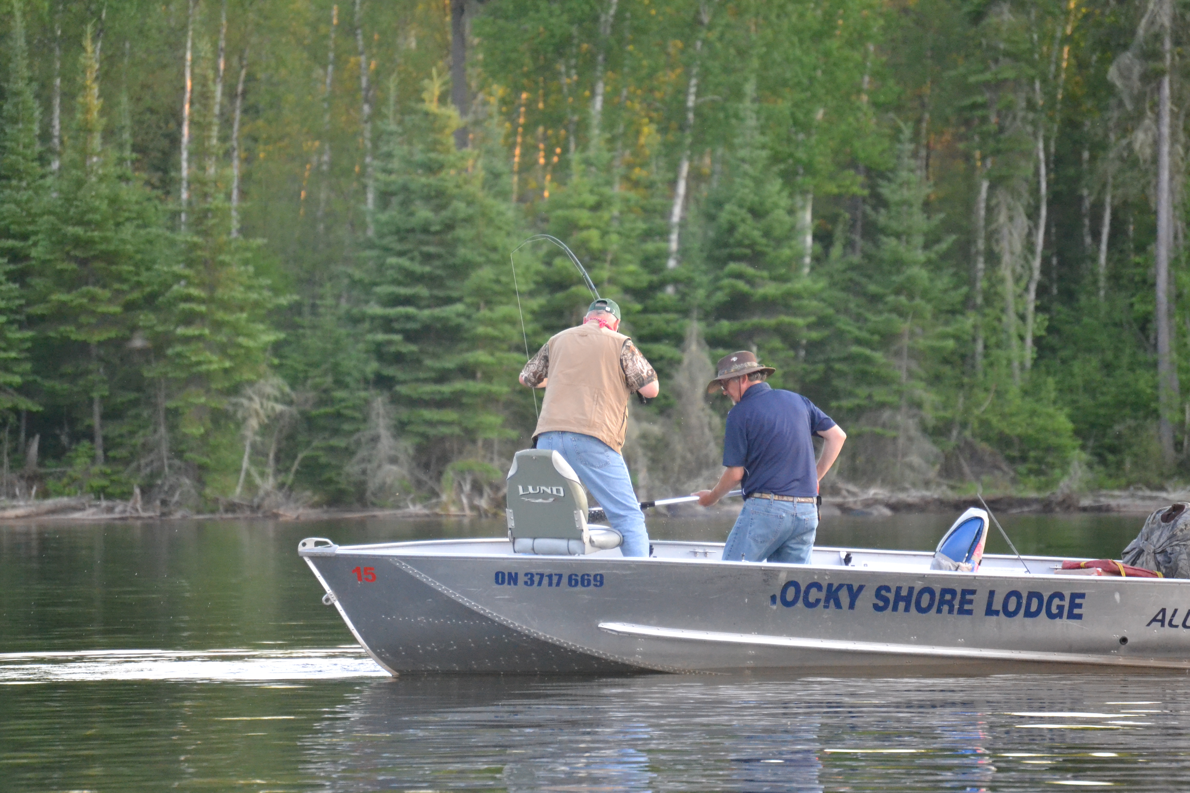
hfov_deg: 6.9
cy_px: 396
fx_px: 9916
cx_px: 595
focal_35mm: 300
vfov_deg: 4.6
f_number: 5.6
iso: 3200
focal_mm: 200
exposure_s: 1/400
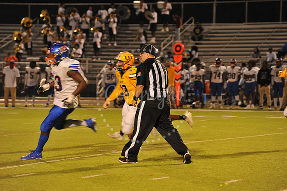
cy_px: 96
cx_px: 144
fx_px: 1593
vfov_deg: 6.9
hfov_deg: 10.3
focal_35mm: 200
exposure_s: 1/160
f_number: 5.6
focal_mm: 200
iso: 3200
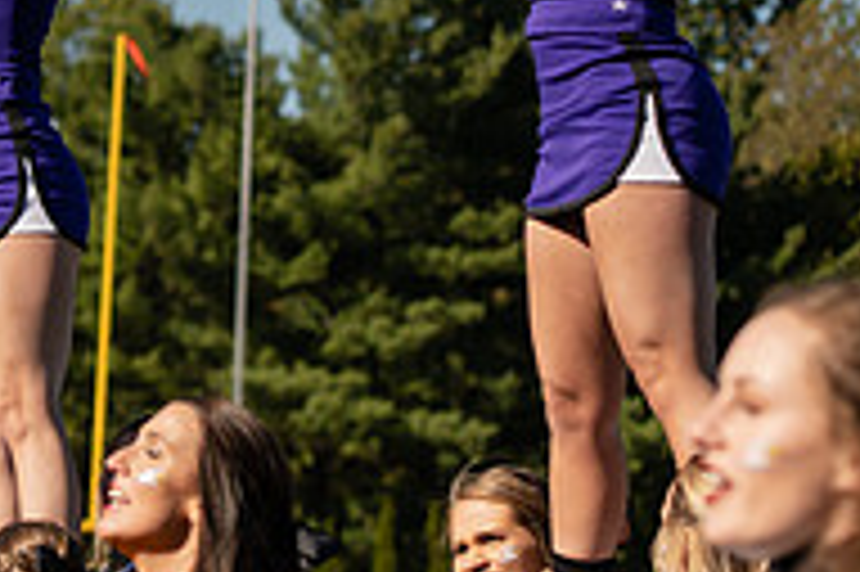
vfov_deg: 5.8
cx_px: 167
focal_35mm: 237
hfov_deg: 8.7
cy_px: 11
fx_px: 5657
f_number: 4
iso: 160
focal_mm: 78
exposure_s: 1/2000
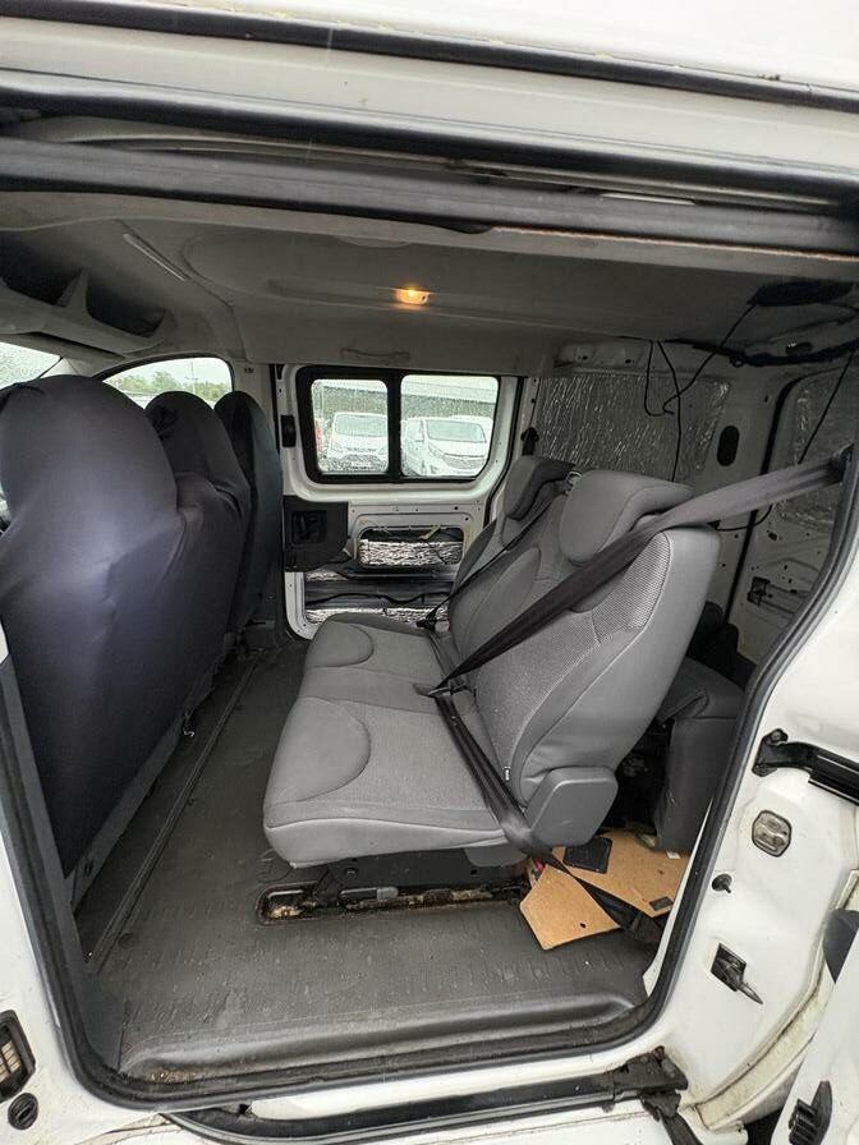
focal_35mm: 14
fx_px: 463
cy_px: 572
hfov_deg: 85.7
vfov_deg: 102.1
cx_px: 430
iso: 250
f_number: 2.2
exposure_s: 1/60
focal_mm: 2.22
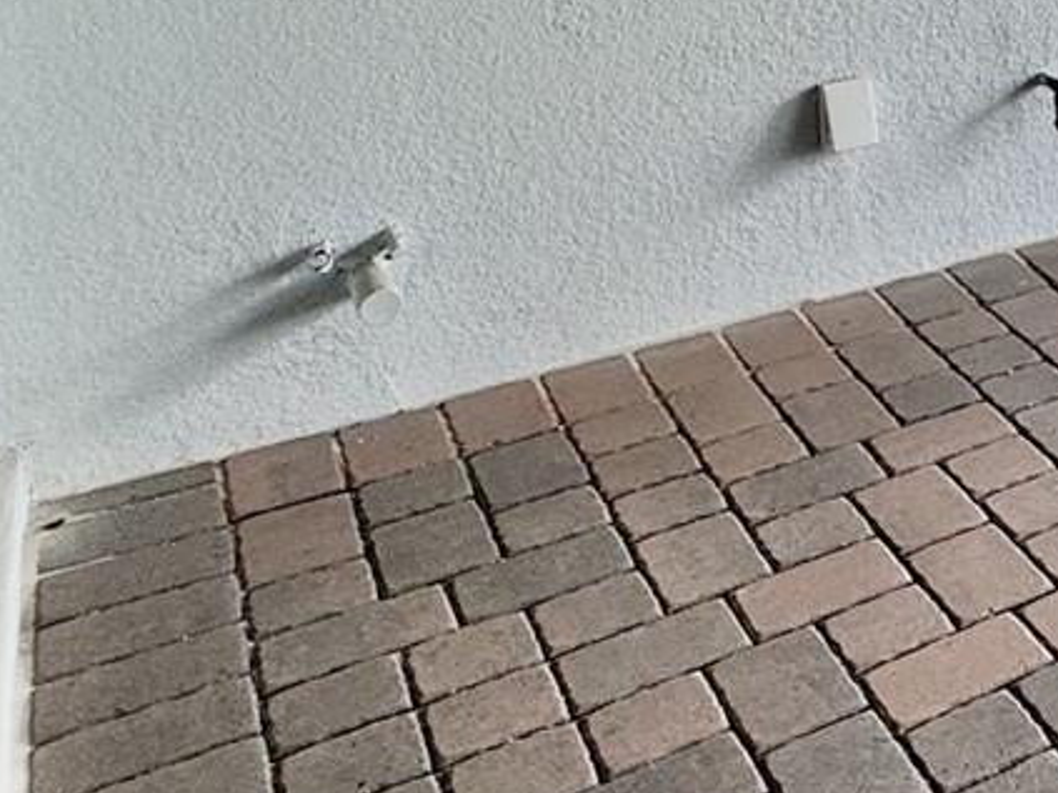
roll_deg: -1.3
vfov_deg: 24.1
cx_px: 1576
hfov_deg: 26.5
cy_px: -238
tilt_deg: -5.9
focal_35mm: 53
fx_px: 1619
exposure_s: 1/284
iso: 40
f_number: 2.2
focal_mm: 2.22
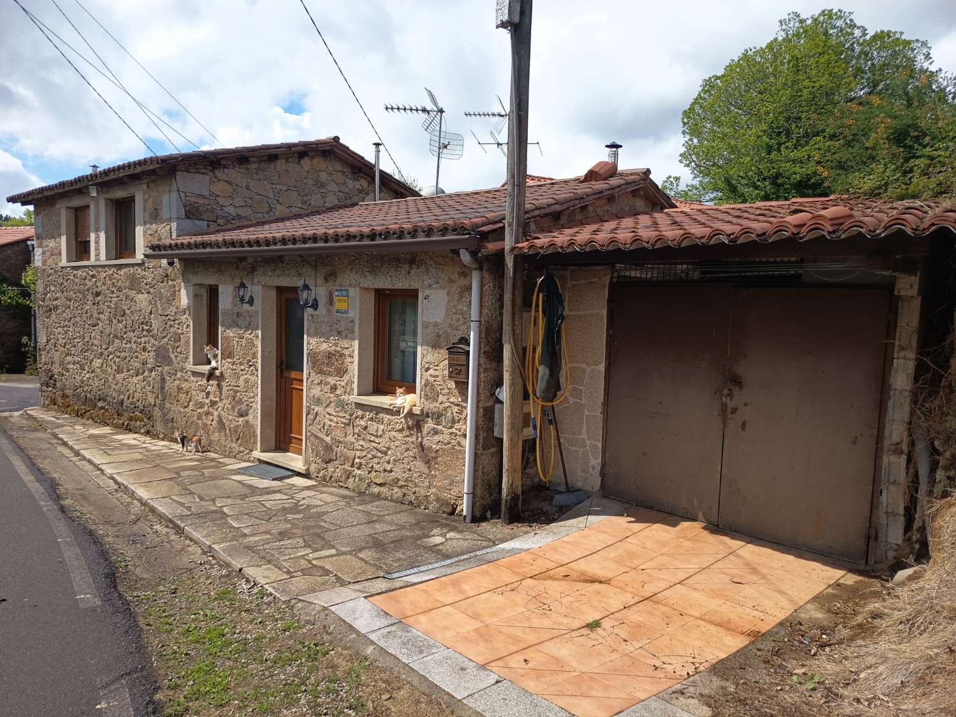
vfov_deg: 56.8
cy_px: 358
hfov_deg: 71.6
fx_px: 663
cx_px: 478
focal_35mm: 24
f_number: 1.7
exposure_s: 1/481
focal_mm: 5.24
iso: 52
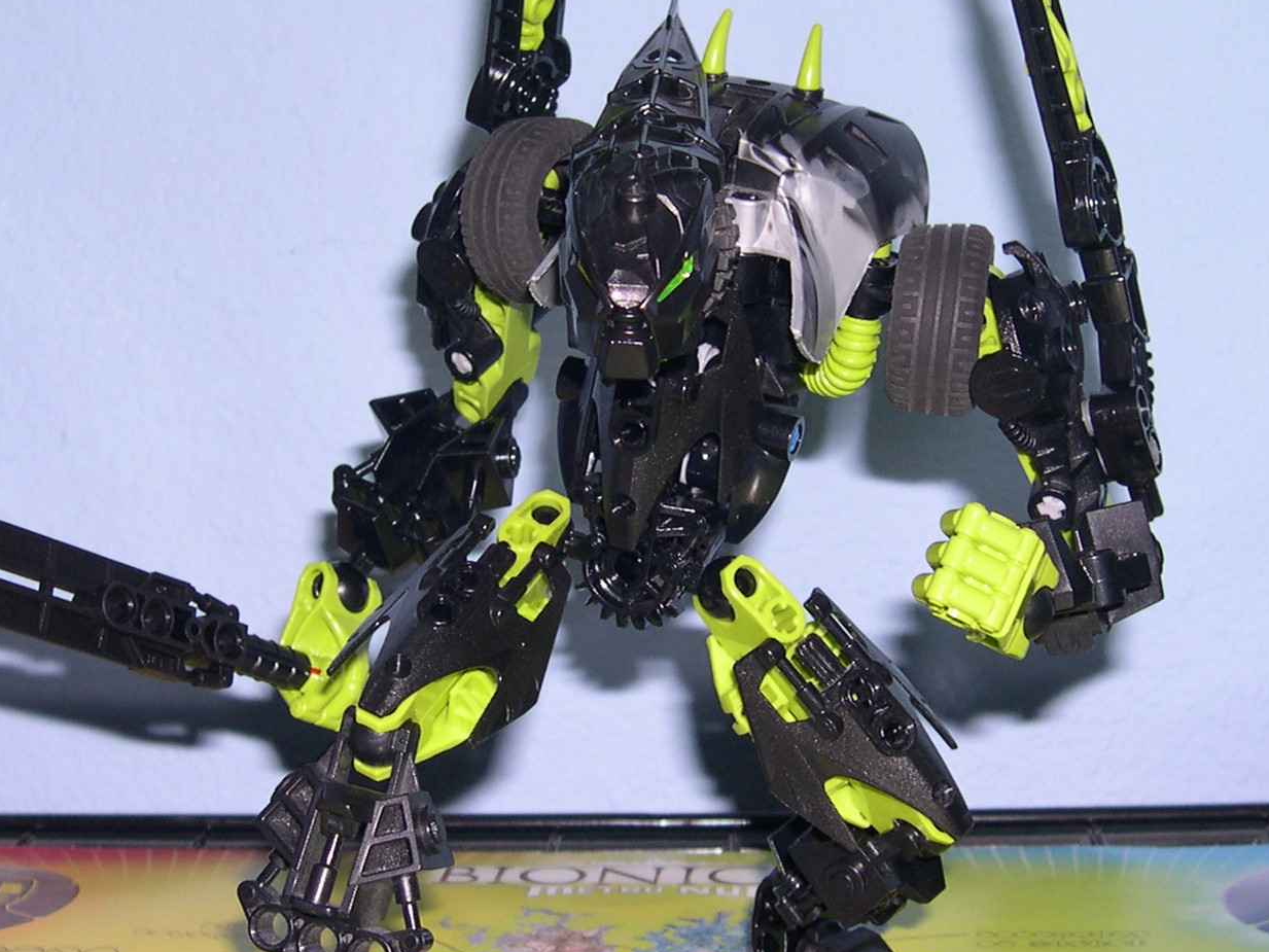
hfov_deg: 27.8
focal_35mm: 70
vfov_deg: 21.0
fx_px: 2566
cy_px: 457
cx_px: 606
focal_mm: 8
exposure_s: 1/60
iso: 100
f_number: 2.8
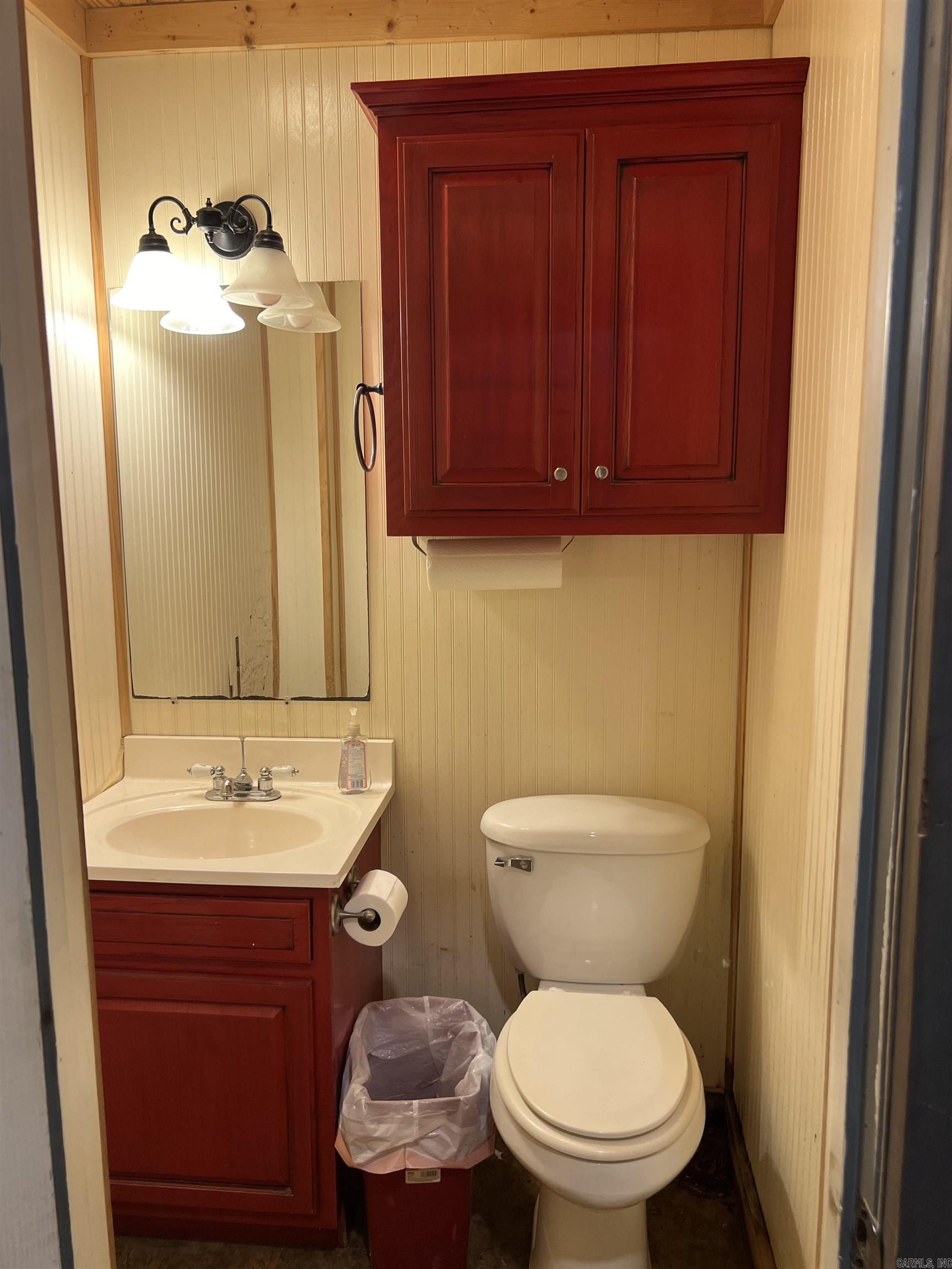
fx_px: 953
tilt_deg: -9.0
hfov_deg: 53.1
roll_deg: +1.5
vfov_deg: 67.3
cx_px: 476
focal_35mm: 26
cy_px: 634
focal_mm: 5.7
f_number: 1.5
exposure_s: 1/60
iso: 80
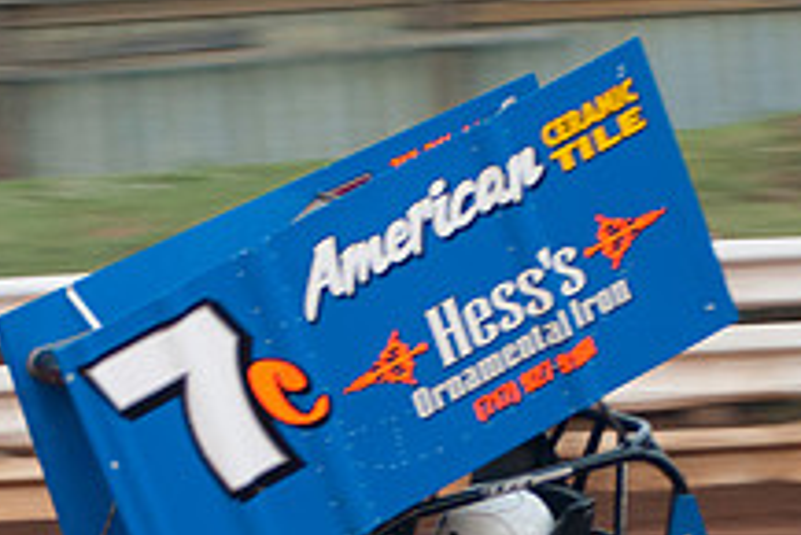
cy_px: 638
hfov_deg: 6.4
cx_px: 244
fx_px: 7124
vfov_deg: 4.3
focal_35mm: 320
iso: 400
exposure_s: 1/320
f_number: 3.2
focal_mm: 80
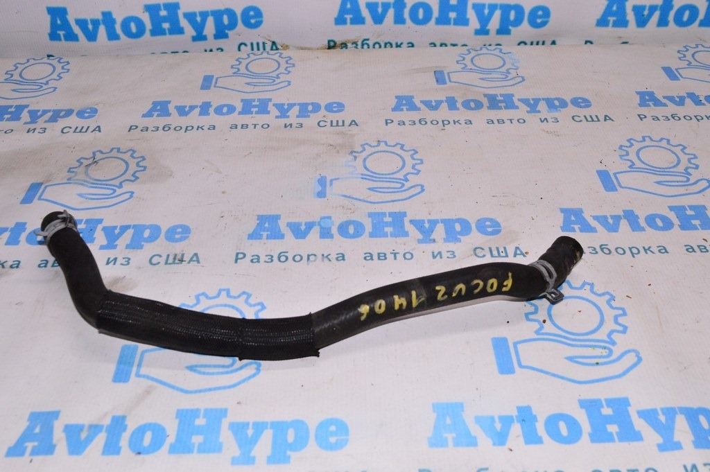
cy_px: 236
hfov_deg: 53.2
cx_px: 355
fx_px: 709
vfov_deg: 36.8
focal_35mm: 36
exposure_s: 1/200
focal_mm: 24
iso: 1600
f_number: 8
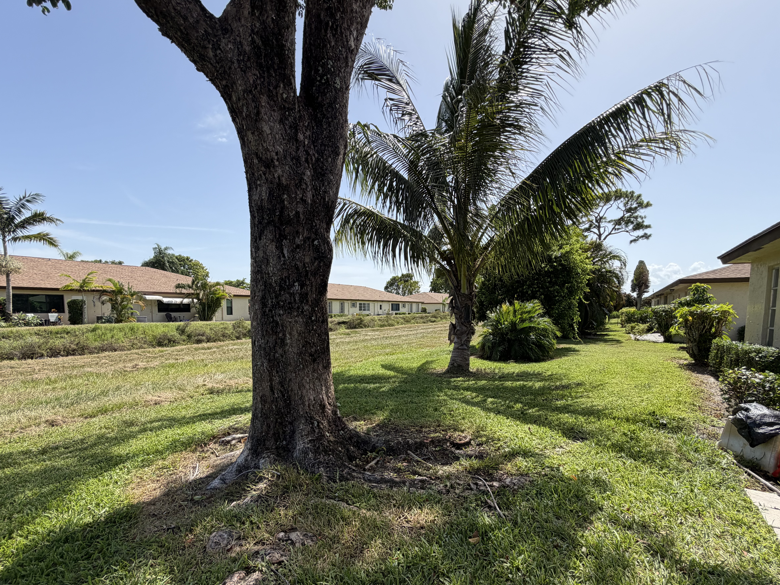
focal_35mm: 17
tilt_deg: -4.2
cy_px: 341
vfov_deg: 74.2
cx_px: 391
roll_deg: -0.1
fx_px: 383
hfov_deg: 91.0
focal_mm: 2.22
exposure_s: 1/770
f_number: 2.2
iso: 32
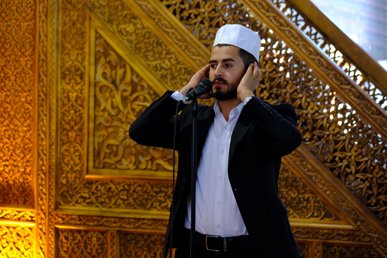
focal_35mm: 120
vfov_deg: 11.4
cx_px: 194
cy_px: 129
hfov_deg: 17.1
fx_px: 1290
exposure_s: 1/80
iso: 2500
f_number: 4
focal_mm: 80
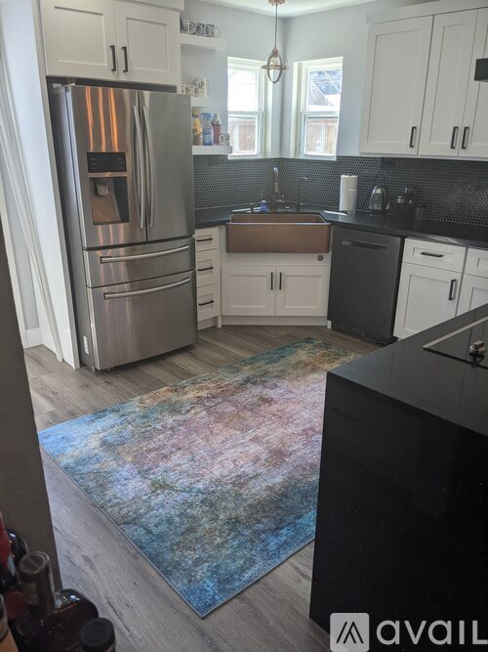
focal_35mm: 27
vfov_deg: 65.3
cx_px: 244
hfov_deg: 51.3
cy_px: 326
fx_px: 508
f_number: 1.73
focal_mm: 4.38
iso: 50
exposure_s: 1/120
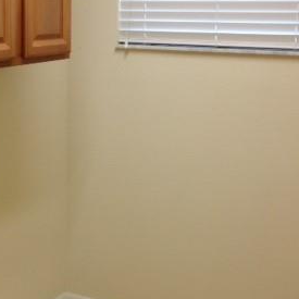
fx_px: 665
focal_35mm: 68
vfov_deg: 25.3
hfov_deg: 25.2
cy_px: 116
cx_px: 90
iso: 50
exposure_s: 1/20
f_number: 2.4
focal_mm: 4.12
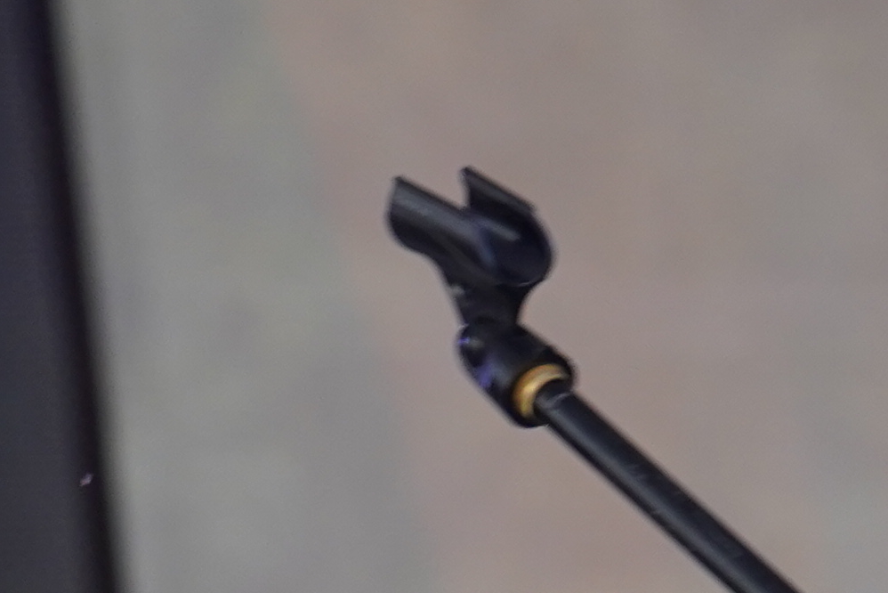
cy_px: -77
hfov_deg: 3.2
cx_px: -1258
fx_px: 15568
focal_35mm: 631
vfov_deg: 2.2
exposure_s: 1/160
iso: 800
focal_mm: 105
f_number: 4
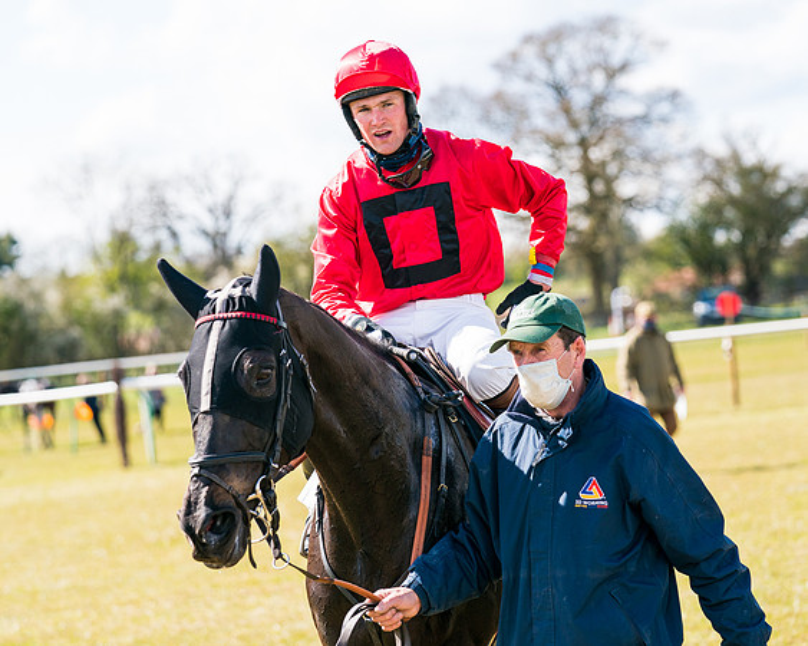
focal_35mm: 150
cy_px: 341
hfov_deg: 12.9
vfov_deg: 10.3
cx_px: 414
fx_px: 3580
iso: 400
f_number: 4
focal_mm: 122
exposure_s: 1/2000
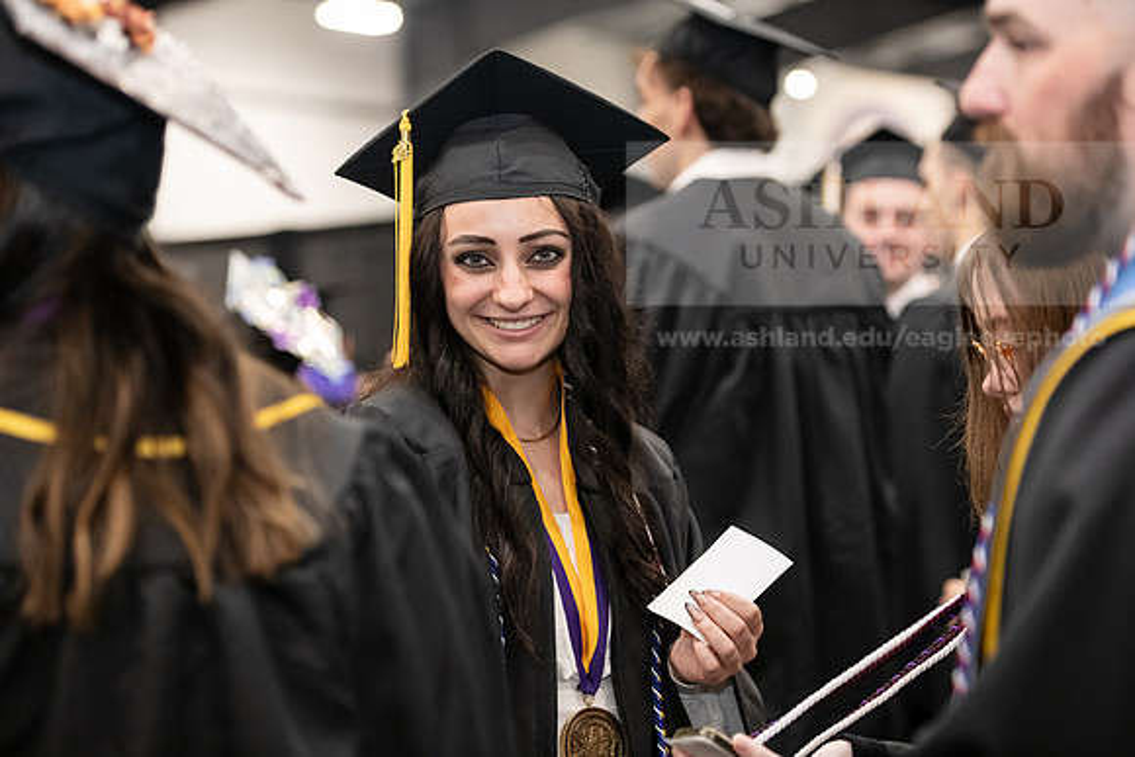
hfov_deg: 22.1
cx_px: 568
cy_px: 378
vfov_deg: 14.9
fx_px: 2901
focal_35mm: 92
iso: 2500
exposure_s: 1/160
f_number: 3.2
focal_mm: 92
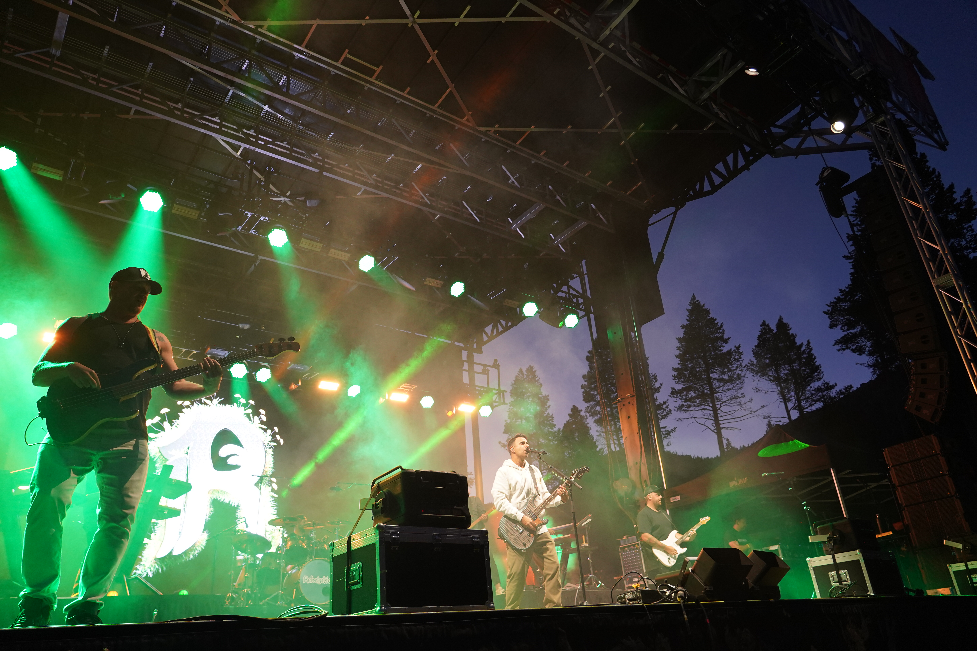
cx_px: 472
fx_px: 678
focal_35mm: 25
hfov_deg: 71.5
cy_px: 330
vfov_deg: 51.3
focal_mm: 24
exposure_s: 1/160
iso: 1600
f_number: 4
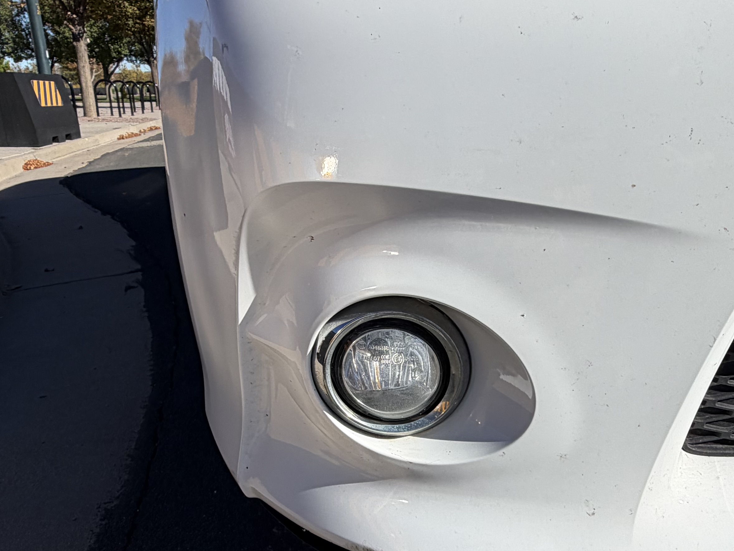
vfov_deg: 41.2
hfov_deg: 53.9
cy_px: 376
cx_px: 396
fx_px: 721
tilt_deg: -22.9
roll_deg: +3.2
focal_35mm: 34
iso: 20
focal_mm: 2.22
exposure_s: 1/1339
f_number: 2.2
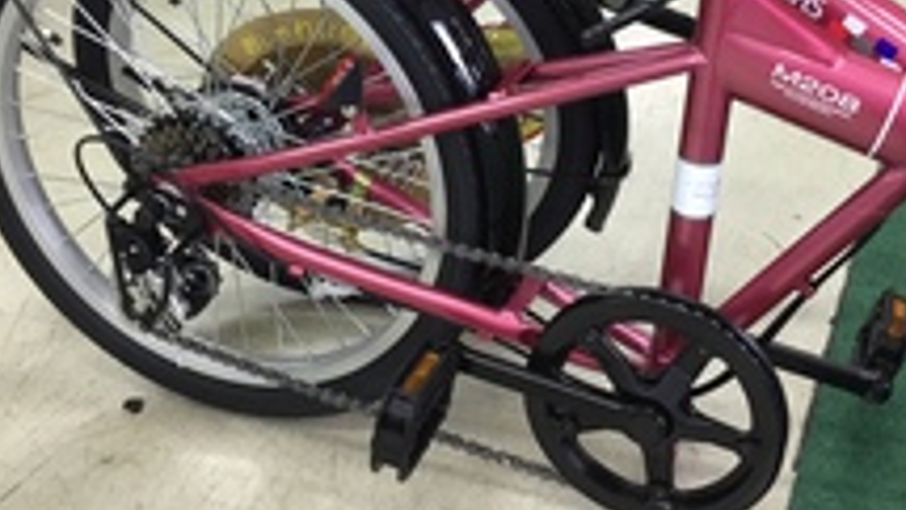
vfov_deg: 21.4
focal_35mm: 55
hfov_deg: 37.7
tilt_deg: -22.4
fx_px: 1321
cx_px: 527
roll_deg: +2.7
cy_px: 70
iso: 100
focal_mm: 3.3
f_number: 2.4
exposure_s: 1/30
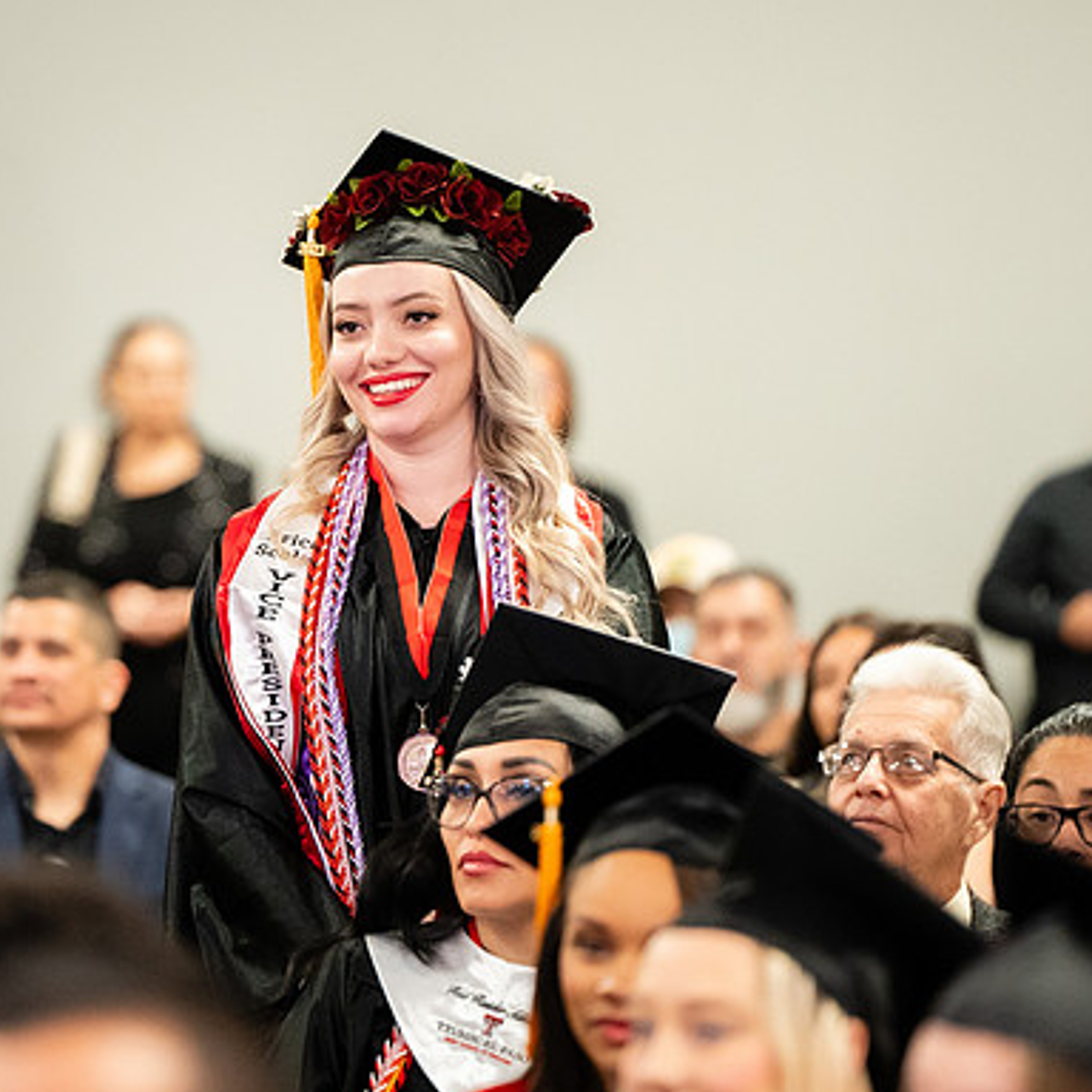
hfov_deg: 6.2
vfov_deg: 6.2
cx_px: 288
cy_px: 429
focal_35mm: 284
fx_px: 10136
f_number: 2.8
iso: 3200
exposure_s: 1/200
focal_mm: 180
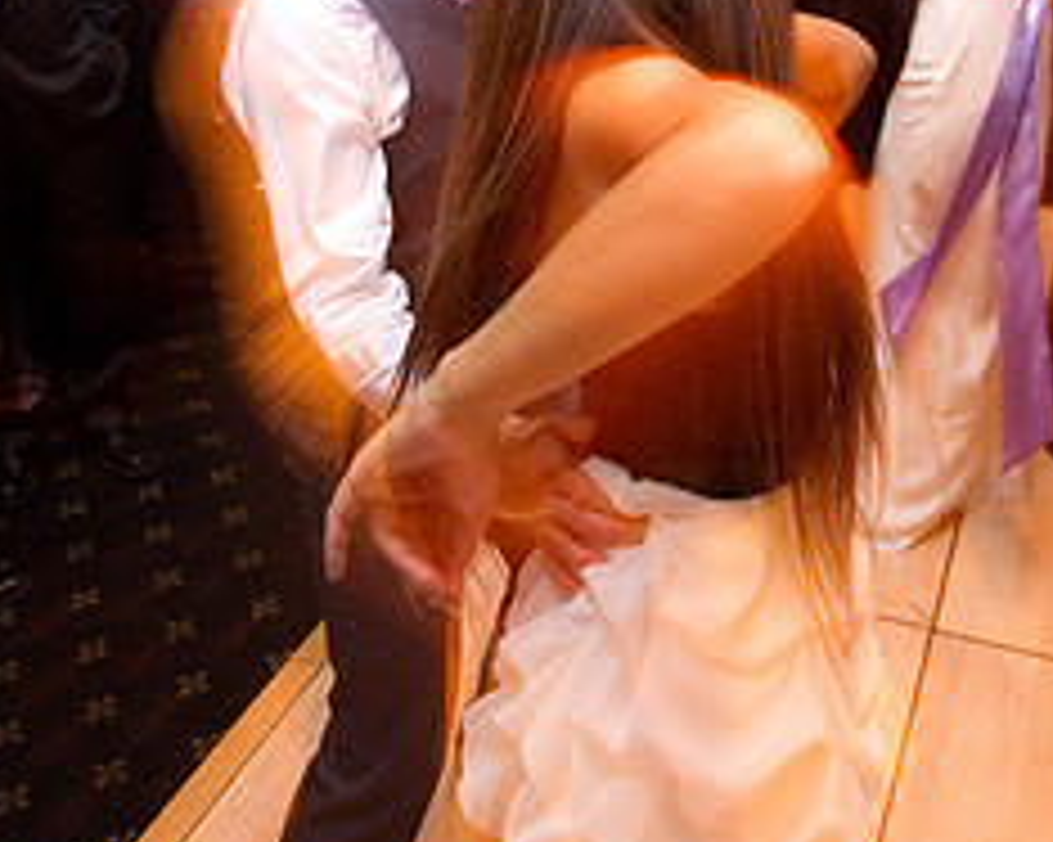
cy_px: 50
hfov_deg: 29.1
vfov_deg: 22.8
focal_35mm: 65
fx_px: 2025
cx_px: 488
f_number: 4
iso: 3200
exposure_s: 1/8
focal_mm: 24
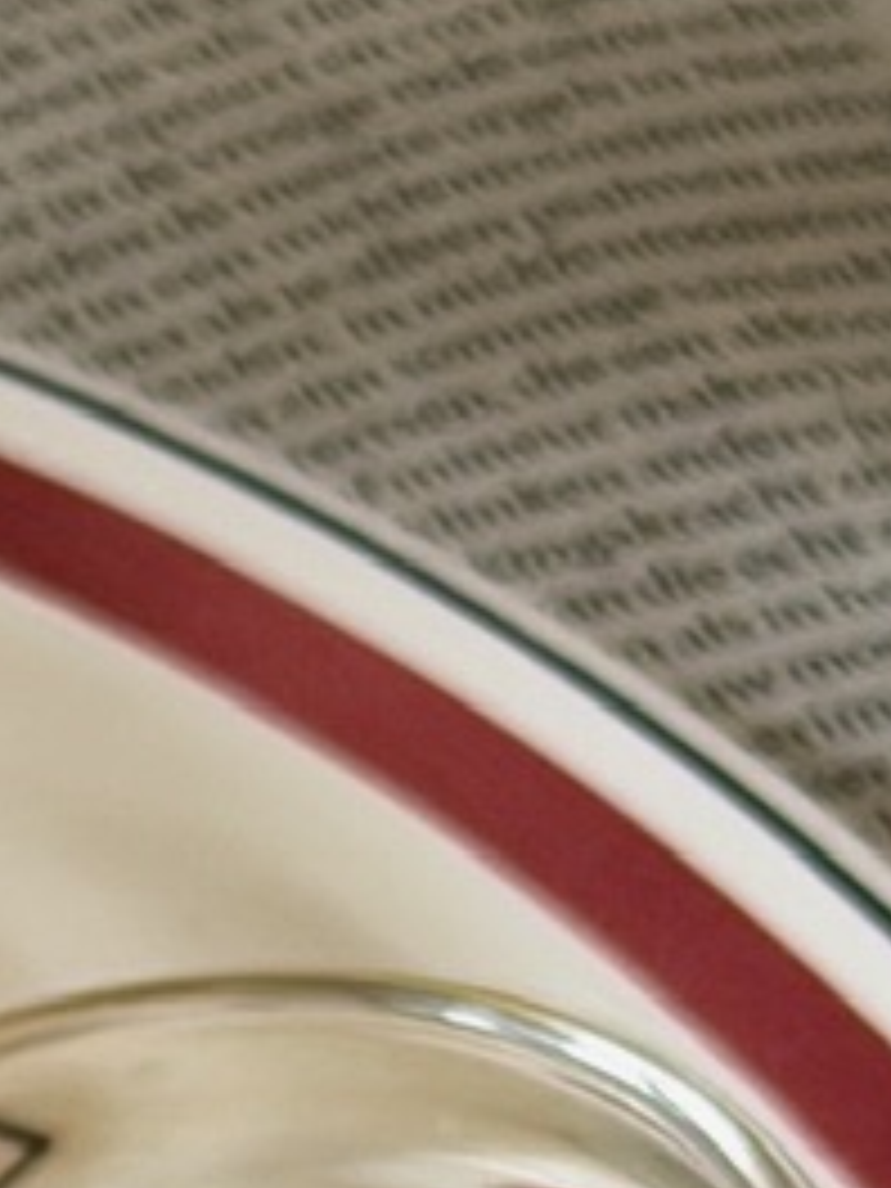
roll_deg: -0.3
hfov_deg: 3.9
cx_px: -1732
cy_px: 1822
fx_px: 12801
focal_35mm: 373
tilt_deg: -43.2
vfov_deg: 5.3
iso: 125
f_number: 1.78
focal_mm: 6.76
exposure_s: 1/50
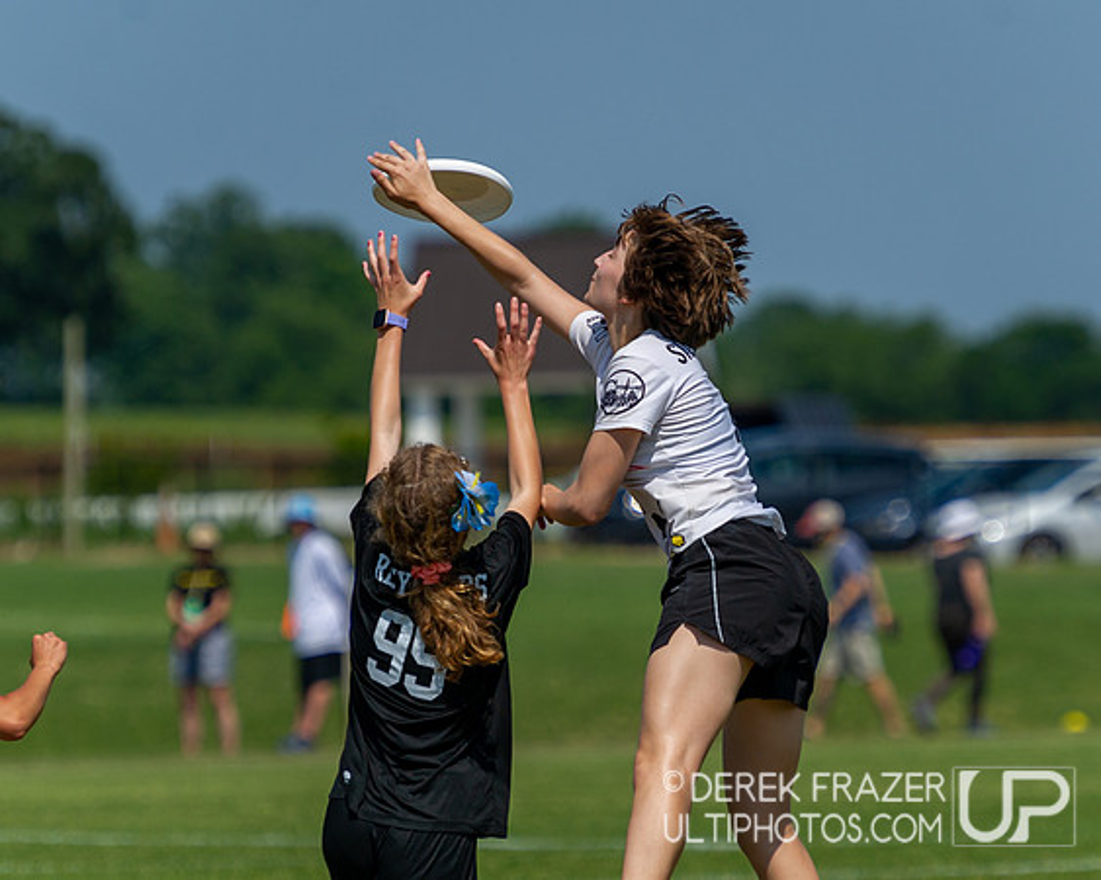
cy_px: 410
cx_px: 606
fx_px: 12751
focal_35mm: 391
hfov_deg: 4.9
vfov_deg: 4.0
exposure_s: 1/4000
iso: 220
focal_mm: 230
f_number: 4
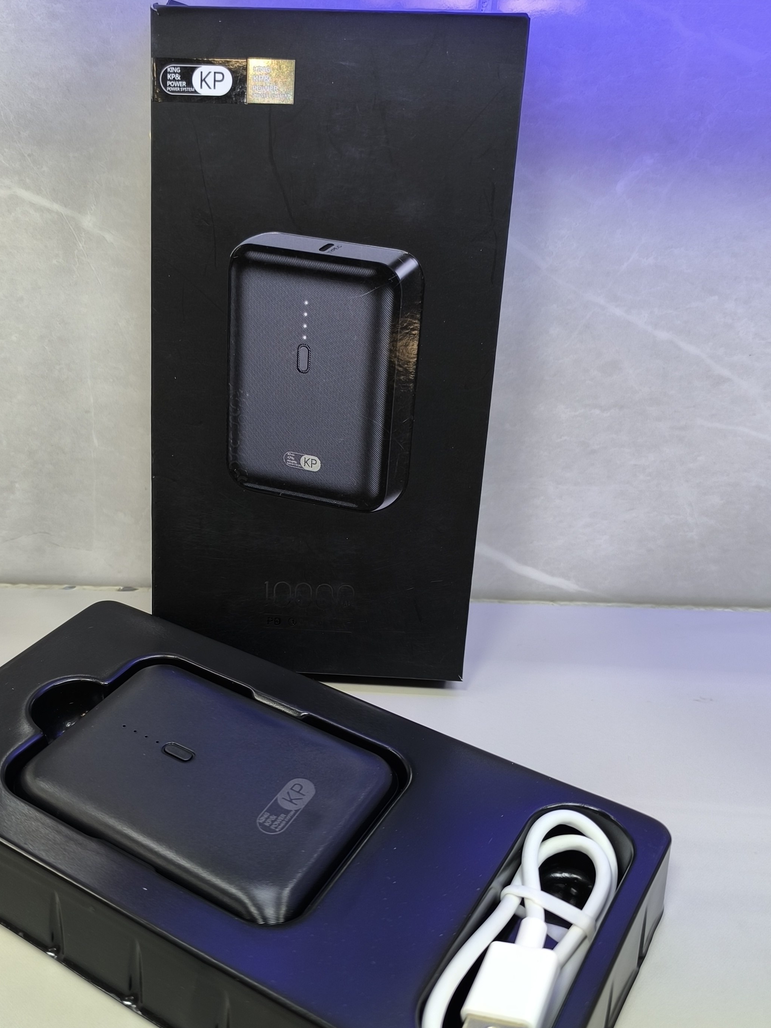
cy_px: 559
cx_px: 288
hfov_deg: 41.5
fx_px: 1010
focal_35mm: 34
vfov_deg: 53.9
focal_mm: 6.14
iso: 200
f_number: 1.65
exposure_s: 1/100
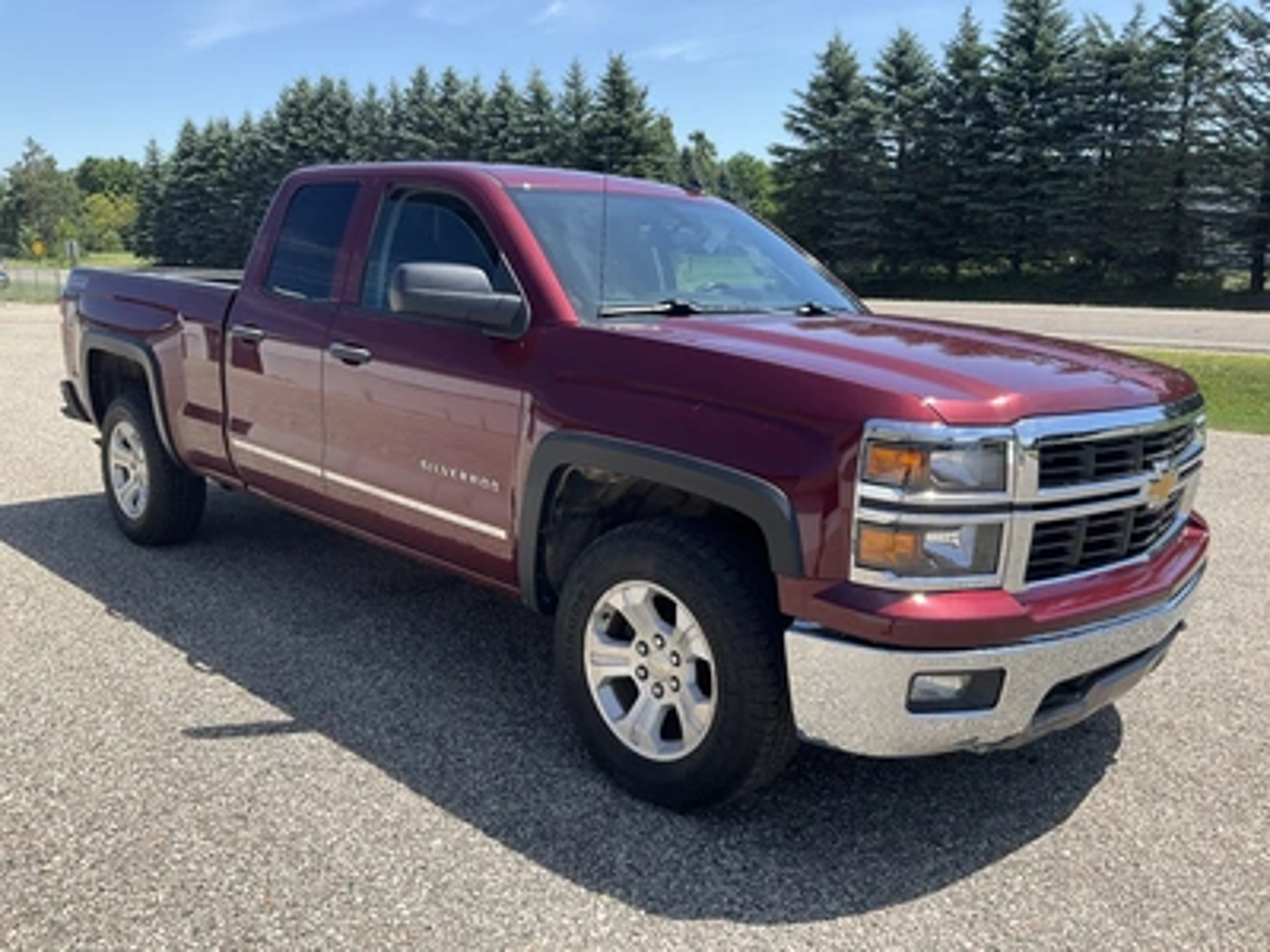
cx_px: 635
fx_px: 1064
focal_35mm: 29
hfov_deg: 61.7
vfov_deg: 48.2
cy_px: 476
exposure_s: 1/883
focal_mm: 3
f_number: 1.8
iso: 25
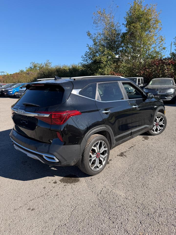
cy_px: 118
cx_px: 88
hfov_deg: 56.8
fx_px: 163
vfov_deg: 71.6
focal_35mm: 24
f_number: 1.78
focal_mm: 6.76
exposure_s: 1/2299
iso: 80
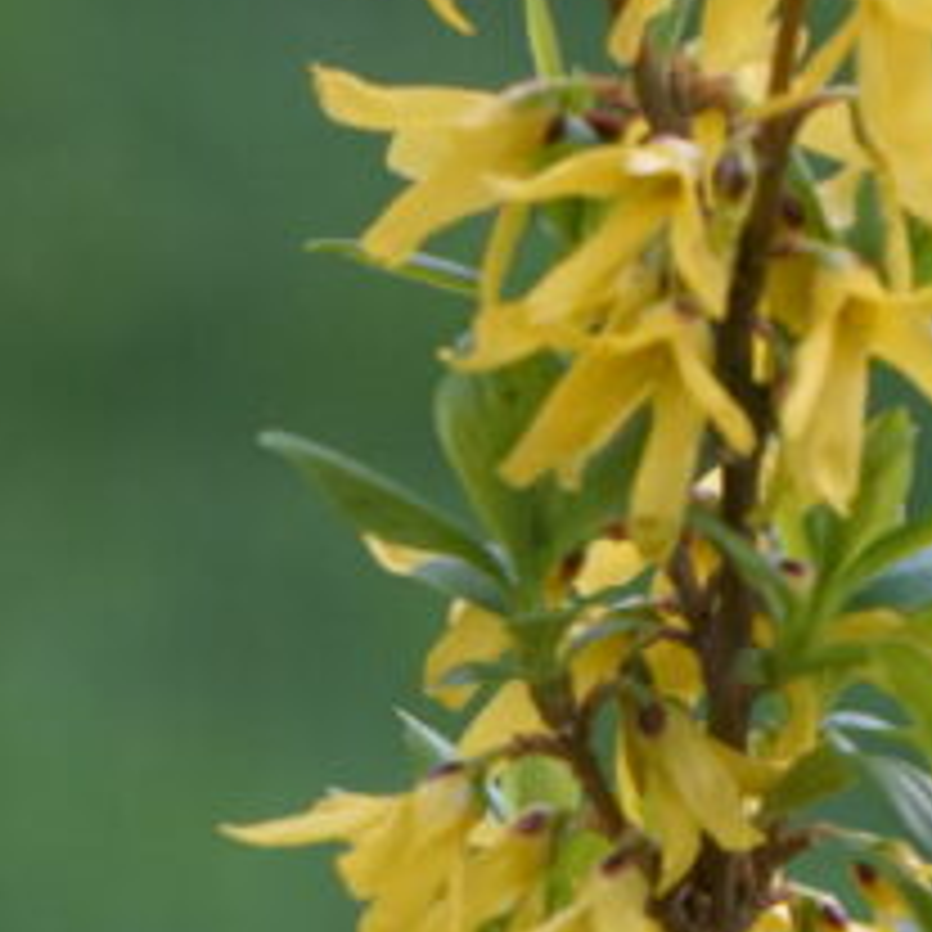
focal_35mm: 1097
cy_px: 601
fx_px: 33416
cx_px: 284
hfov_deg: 1.6
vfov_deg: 1.6
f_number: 6.3
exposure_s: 1/320
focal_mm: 174
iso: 1000
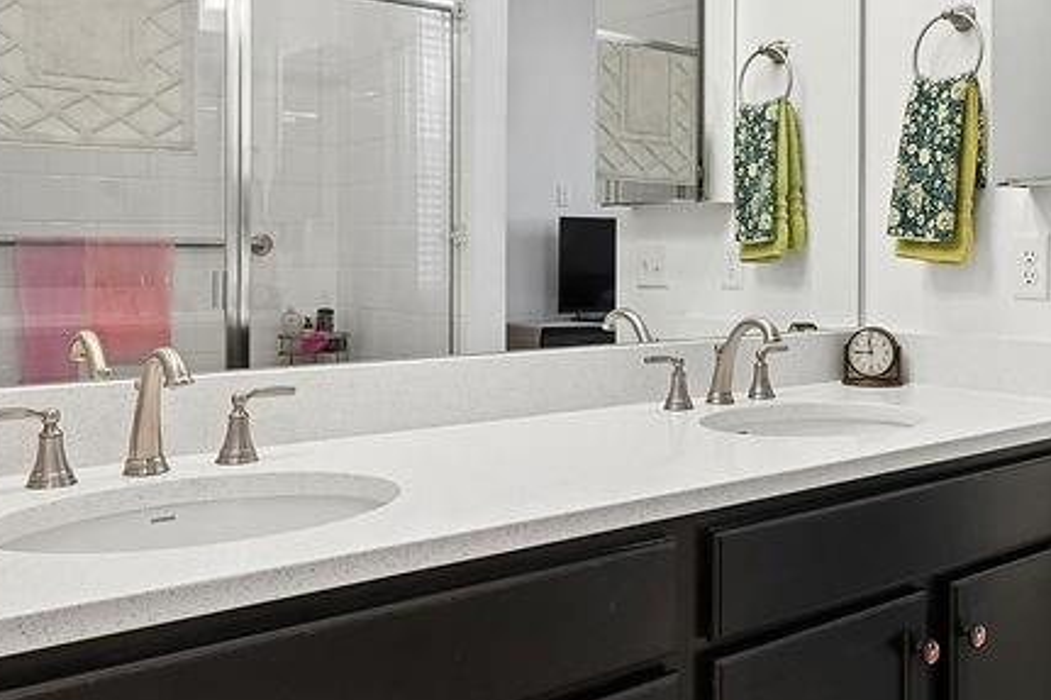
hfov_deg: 49.8
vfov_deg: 34.7
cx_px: 705
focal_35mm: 38
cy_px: 243
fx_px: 1109
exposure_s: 1/20
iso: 400
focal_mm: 16
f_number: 10
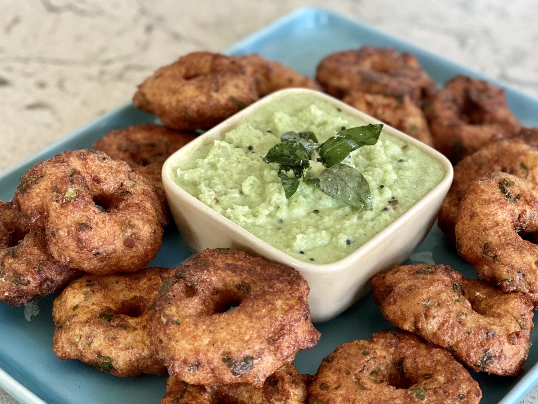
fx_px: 1088
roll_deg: -2.8
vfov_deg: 20.9
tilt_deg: -42.2
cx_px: 304
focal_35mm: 70
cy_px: 263
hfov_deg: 27.8
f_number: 2
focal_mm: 6
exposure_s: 1/109
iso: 250
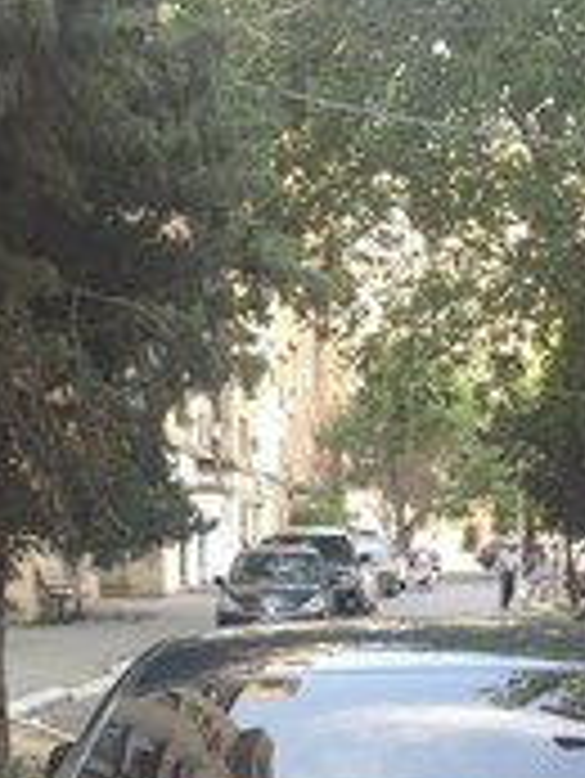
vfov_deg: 21.2
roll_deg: -0.2
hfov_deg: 17.8
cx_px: 360
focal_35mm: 83
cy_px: 1025
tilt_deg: -14.5
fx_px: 1868
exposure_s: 1/100
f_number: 2.2
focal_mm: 4.15
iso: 32
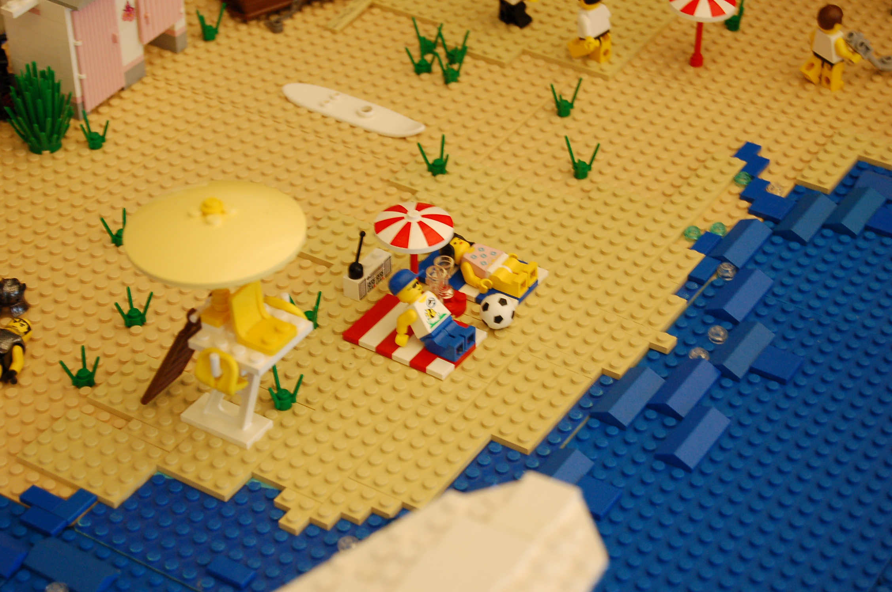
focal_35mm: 82
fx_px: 2041
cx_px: 446
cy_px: 296
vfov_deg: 16.5
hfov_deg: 24.7
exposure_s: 1/30
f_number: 5.6
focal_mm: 55
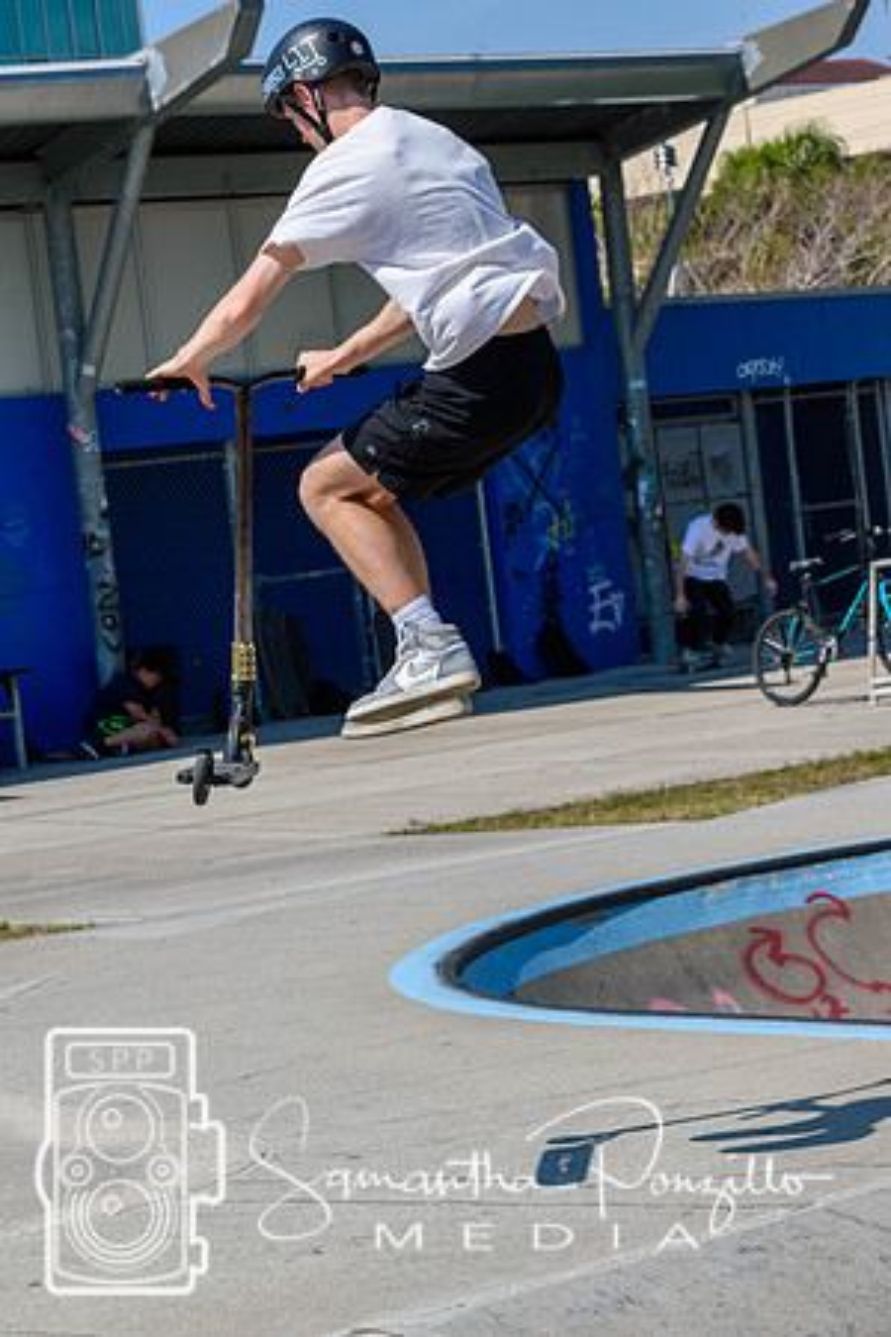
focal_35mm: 105
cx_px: 446
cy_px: 668
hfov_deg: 13.0
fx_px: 3898
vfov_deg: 19.5
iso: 200
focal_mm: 70
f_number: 8
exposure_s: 1/1000
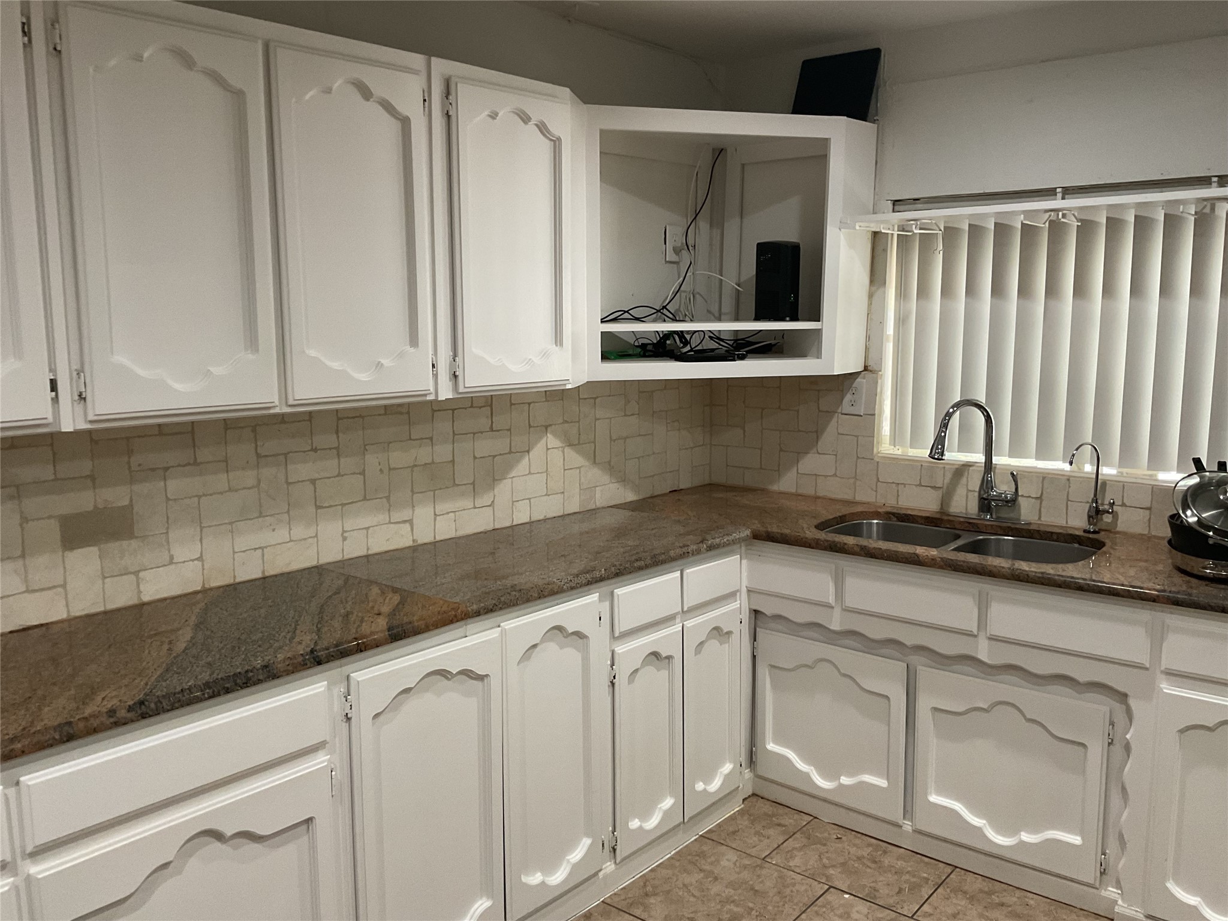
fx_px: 1029
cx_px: 614
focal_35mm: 29
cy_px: 460
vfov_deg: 48.2
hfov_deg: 61.7
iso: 125
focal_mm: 3
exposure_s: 1/60
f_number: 1.8
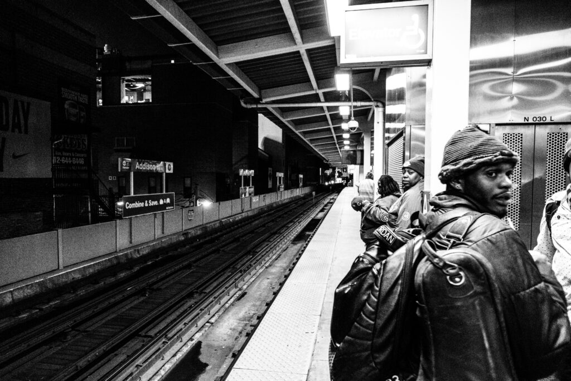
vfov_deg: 59.5
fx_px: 333
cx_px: 286
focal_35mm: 21
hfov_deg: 81.2
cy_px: 190
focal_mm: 14
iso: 8000
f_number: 2.8
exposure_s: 1/125
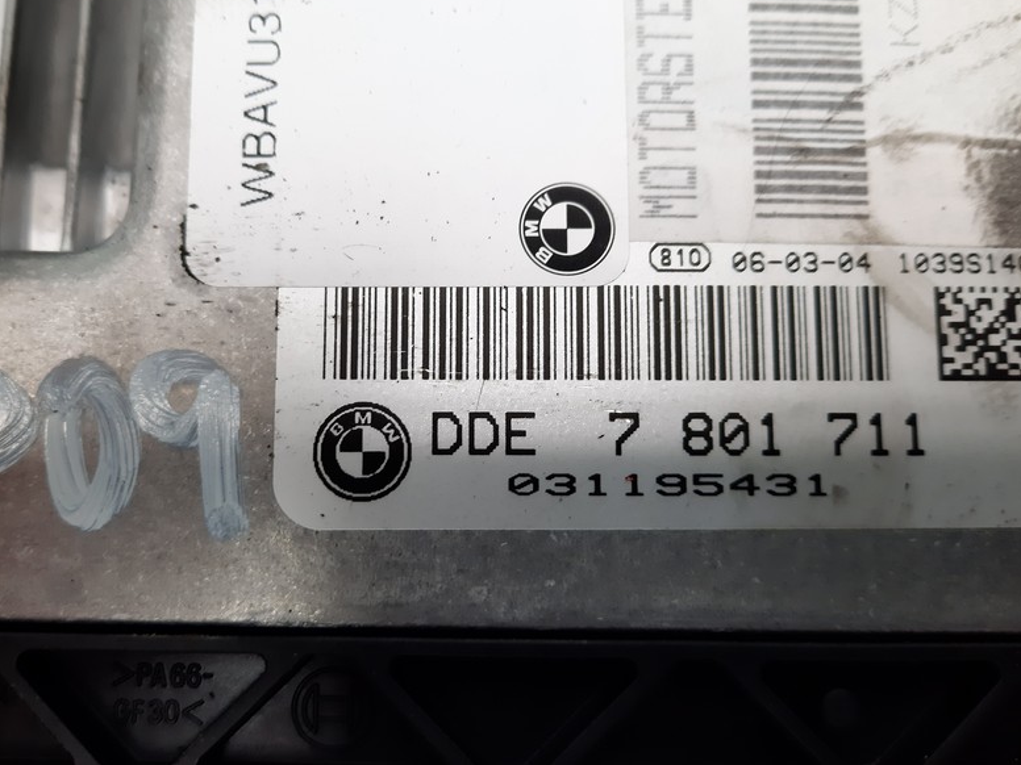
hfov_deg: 55.3
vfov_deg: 42.9
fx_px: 973
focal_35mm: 33
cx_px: 482
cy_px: 380
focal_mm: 4.6
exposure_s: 1/50
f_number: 2
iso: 50
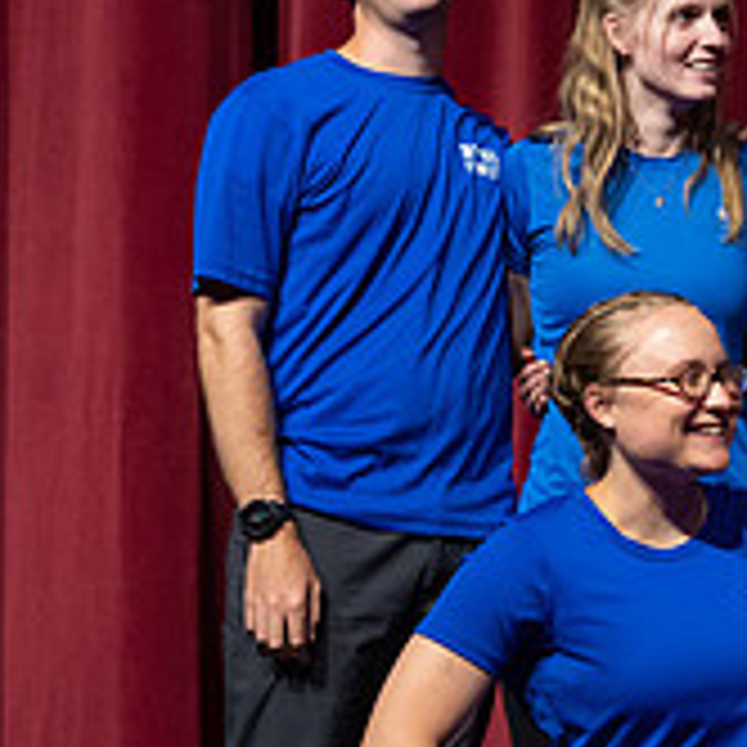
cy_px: 404
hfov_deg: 9.6
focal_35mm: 176
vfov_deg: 9.9
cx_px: 1198
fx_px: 4297
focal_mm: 46
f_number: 6.3
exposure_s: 1/100
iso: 1600
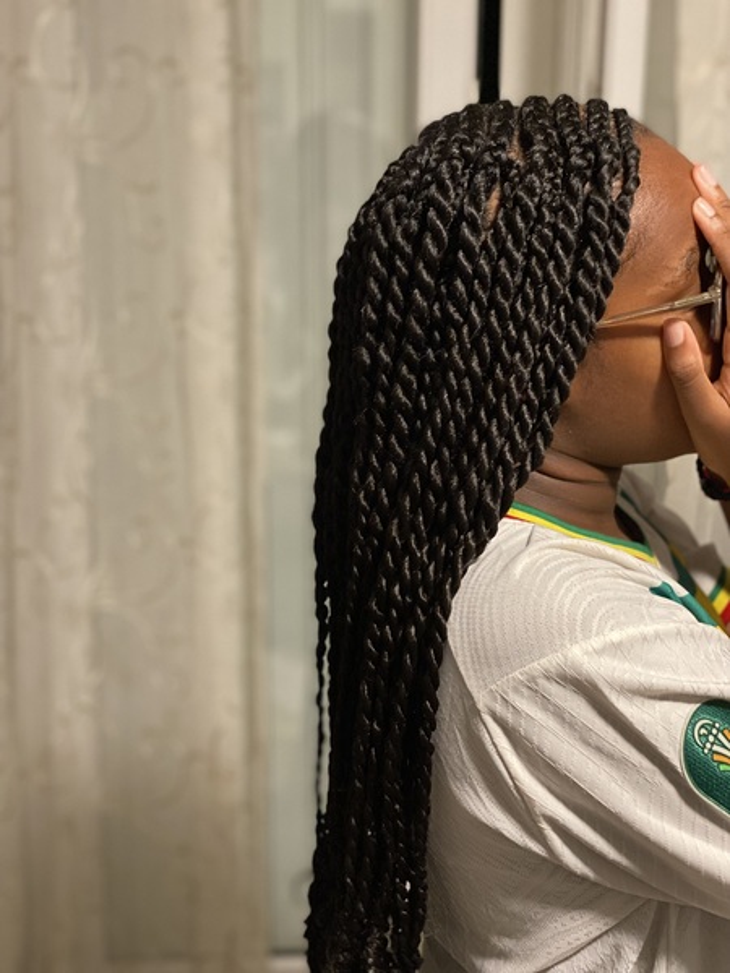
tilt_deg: -13.4
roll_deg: -0.3
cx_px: 365
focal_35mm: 52
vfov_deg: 36.8
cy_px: 486
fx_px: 1462
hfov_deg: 28.0
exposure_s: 1/25
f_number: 2
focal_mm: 6
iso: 320
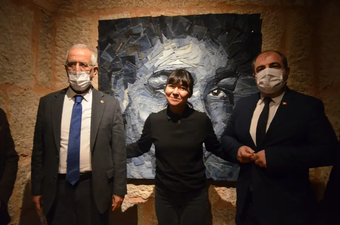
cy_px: 112
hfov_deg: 67.5
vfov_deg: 47.7
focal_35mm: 27
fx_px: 254
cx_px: 170
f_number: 3.5
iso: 3200
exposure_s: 1/20
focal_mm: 18
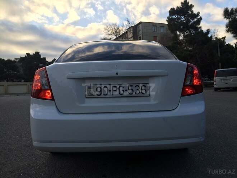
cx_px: 118
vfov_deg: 48.2
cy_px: 89
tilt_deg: +0.4
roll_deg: +1.5
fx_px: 199
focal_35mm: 29
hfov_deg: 61.7
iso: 32
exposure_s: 1/684
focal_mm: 4.15
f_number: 2.2
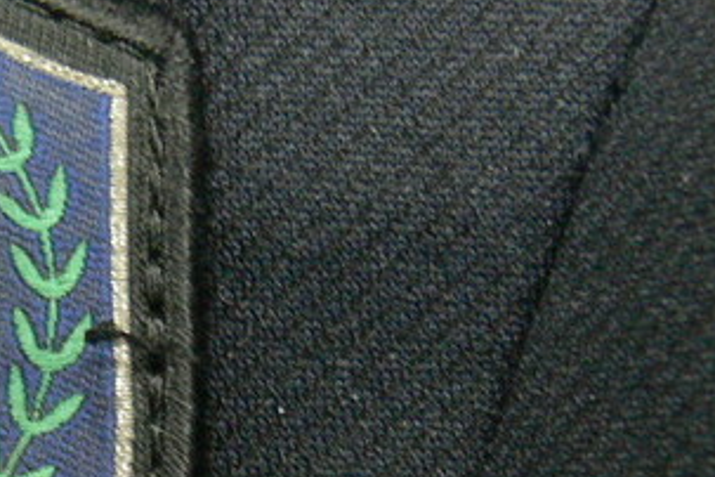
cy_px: 432
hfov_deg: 16.2
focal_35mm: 120
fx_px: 2383
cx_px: -193
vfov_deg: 11.3
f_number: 2.8
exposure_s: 1/6
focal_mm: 7.4
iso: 200
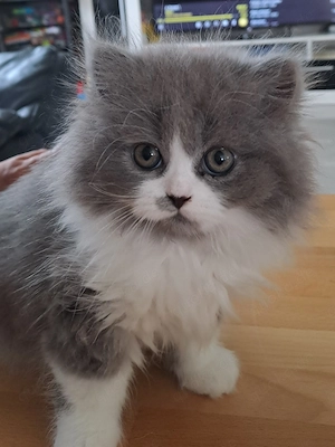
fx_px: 323
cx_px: 168
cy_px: 224
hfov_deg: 54.9
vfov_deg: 69.4
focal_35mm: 25
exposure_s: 1/50
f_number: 1.8
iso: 250
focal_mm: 4.65
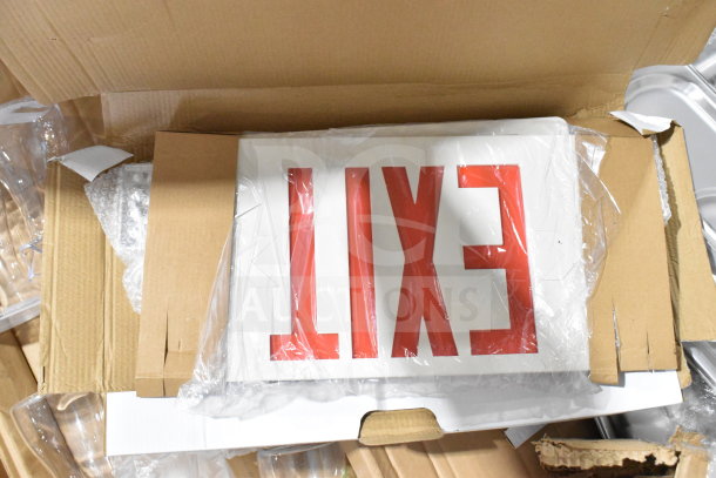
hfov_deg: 43.6
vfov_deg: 29.9
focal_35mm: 45
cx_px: 358
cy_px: 239
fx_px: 895
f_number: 7.1
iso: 6400
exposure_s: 1/200
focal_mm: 30
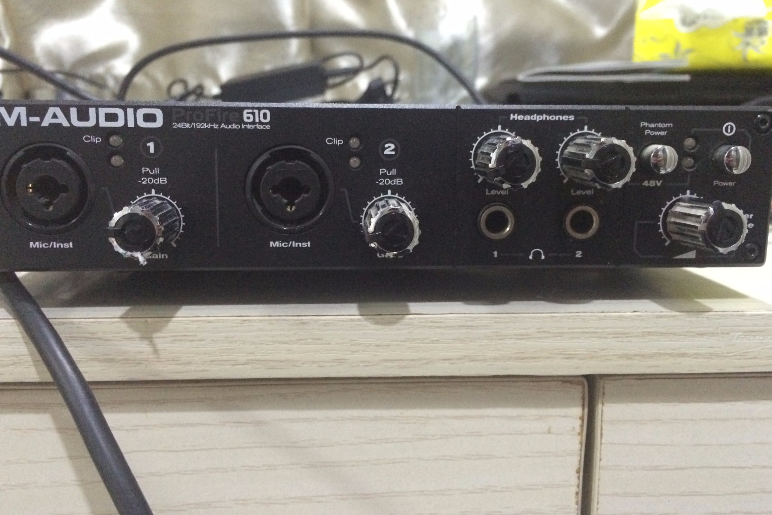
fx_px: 665
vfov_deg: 42.3
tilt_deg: -8.8
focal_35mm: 31
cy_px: 234
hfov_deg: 60.3
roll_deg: +0.5
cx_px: 390
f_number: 2.2
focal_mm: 4.15
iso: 500
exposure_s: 1/15
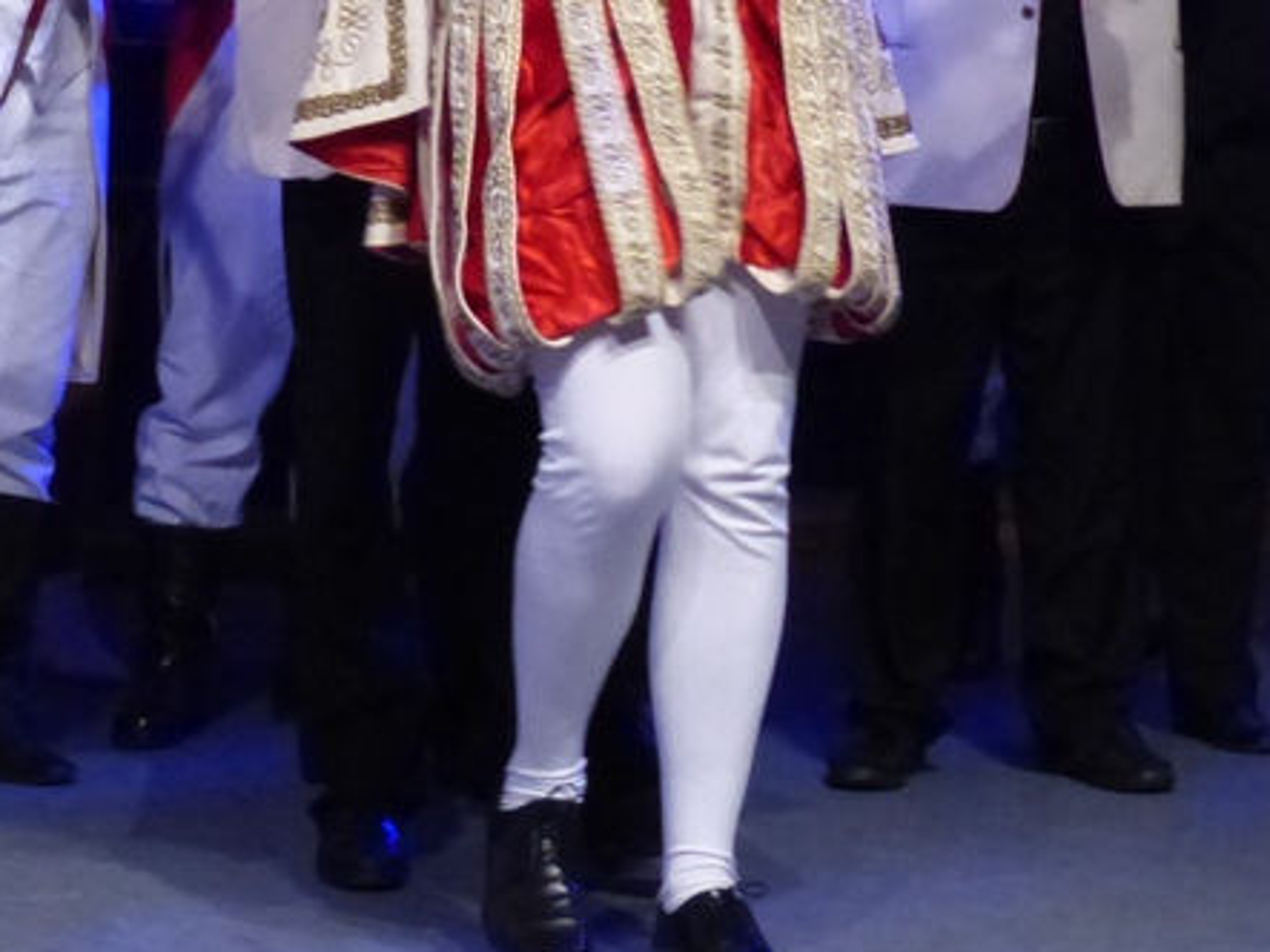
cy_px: -292
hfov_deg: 17.7
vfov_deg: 12.9
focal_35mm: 111
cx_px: 588
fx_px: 4071
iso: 800
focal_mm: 7.4
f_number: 2.8
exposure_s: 1/125
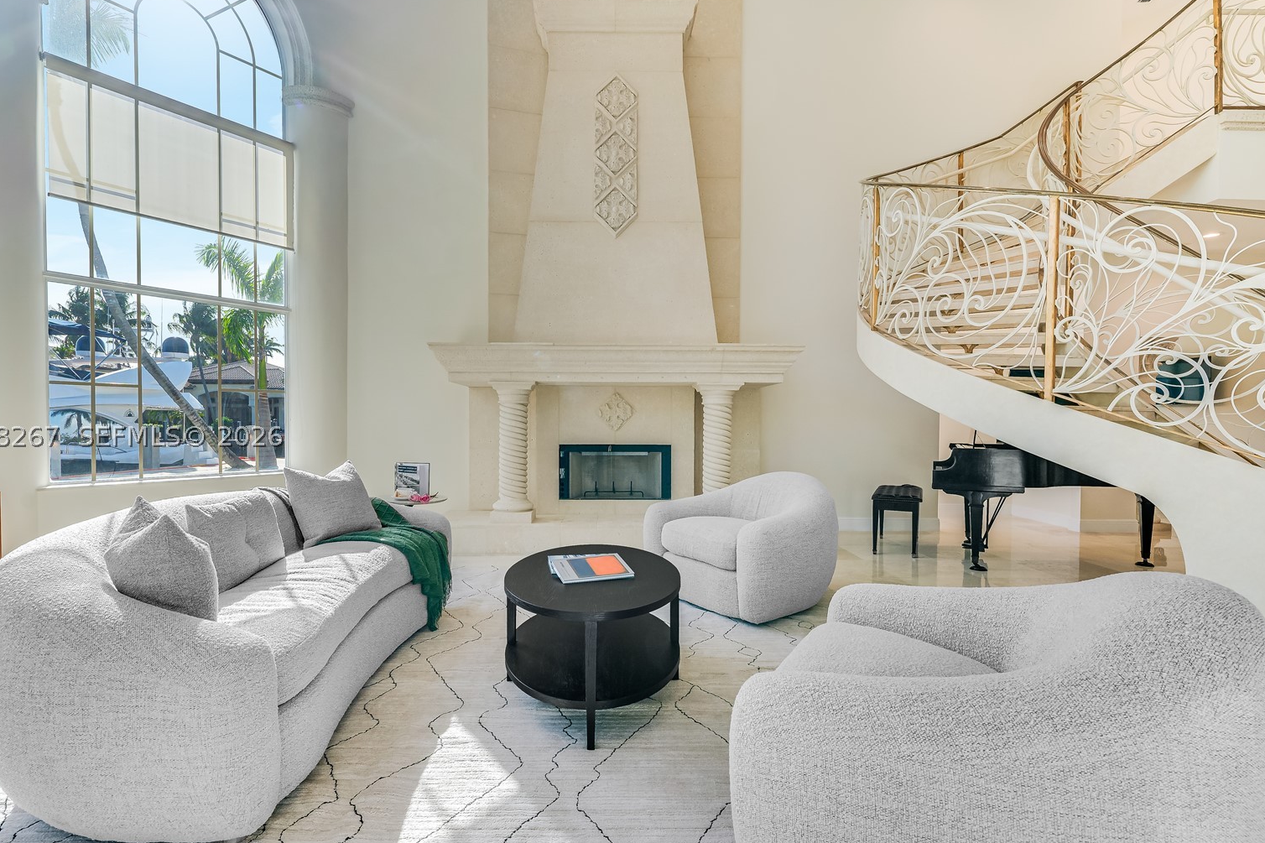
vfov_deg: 67.4
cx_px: 613
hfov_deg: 90.0
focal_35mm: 18
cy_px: 435
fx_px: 632
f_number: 8
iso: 400
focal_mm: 16
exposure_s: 1/250
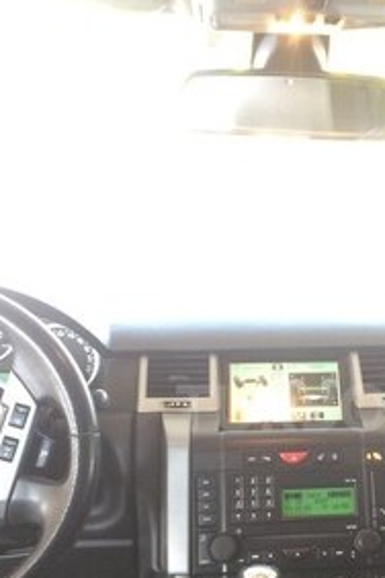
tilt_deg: -15.1
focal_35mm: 53
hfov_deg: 24.9
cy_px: 408
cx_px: 334
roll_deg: -2.1
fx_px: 850
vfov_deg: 36.9
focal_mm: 4.15
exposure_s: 1/33
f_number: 2.2
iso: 160
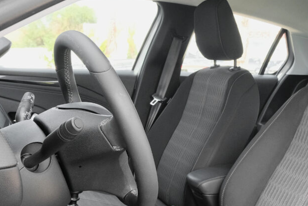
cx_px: 198
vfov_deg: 28.0
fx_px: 411
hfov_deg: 40.7
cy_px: 131
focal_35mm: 48
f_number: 7.1
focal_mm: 19.2
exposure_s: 1/125
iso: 2000
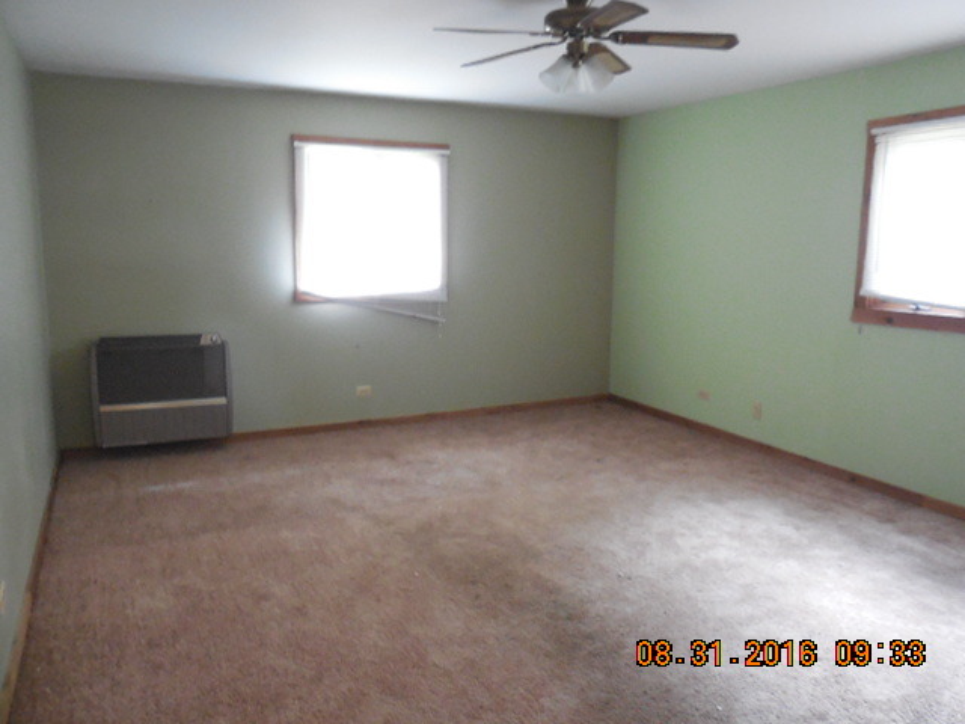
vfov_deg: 53.1
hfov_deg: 67.3
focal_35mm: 26
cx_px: 482
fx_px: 725
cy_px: 362
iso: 800
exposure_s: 1/8
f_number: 3.5
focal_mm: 4.6
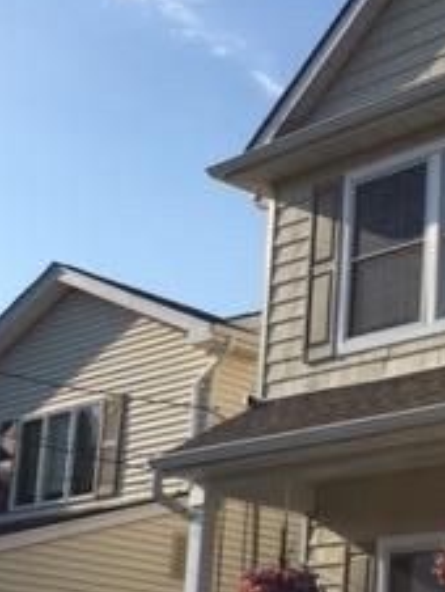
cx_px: 393
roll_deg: -2.5
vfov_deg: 23.6
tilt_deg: +13.7
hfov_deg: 17.8
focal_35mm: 82
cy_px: 427
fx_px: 1403
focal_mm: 4.15
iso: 32
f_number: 2.2
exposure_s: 1/2639
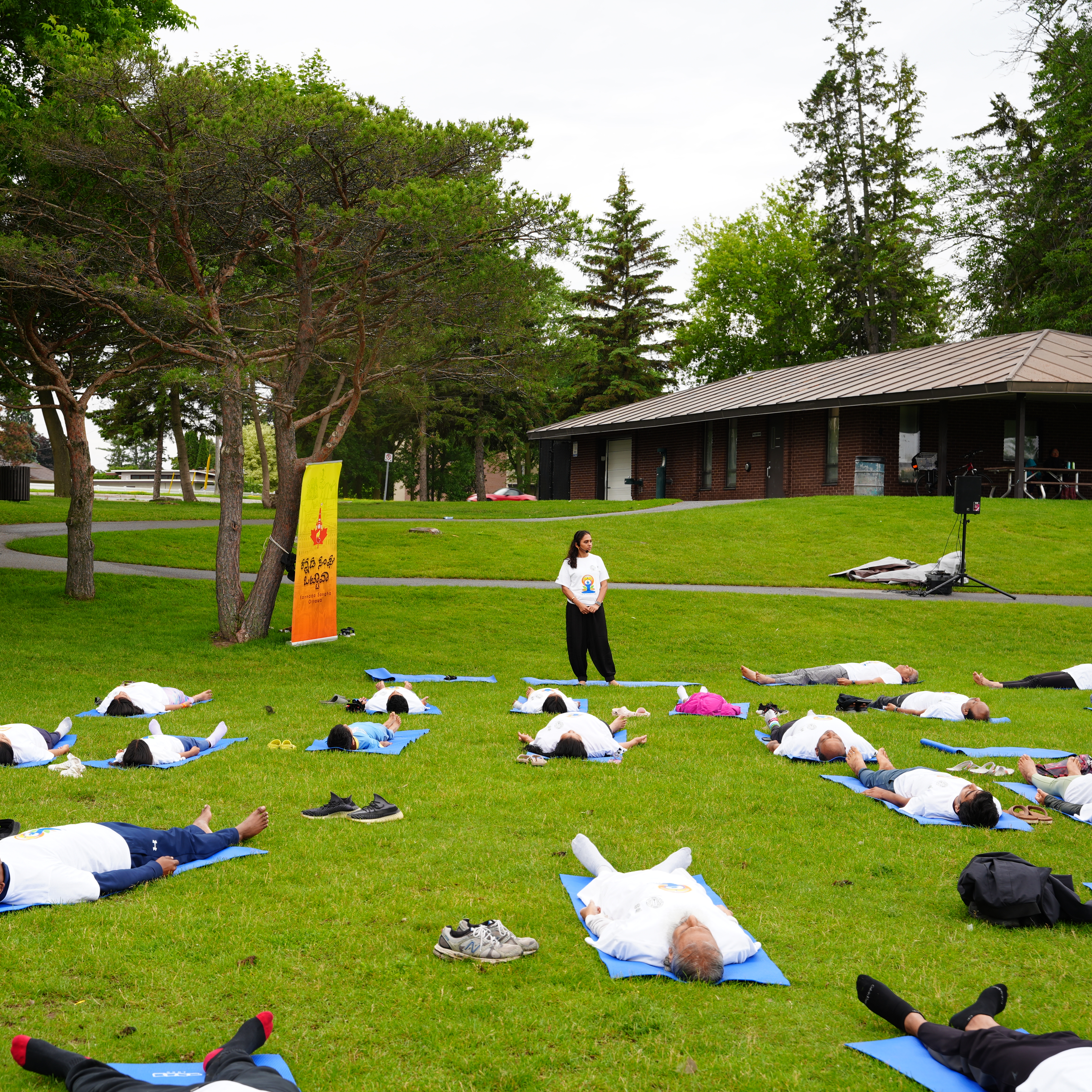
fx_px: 1927
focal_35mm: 54
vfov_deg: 31.6
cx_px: 383
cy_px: 548
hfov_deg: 31.4
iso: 100
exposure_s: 1/80
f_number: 5
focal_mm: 42
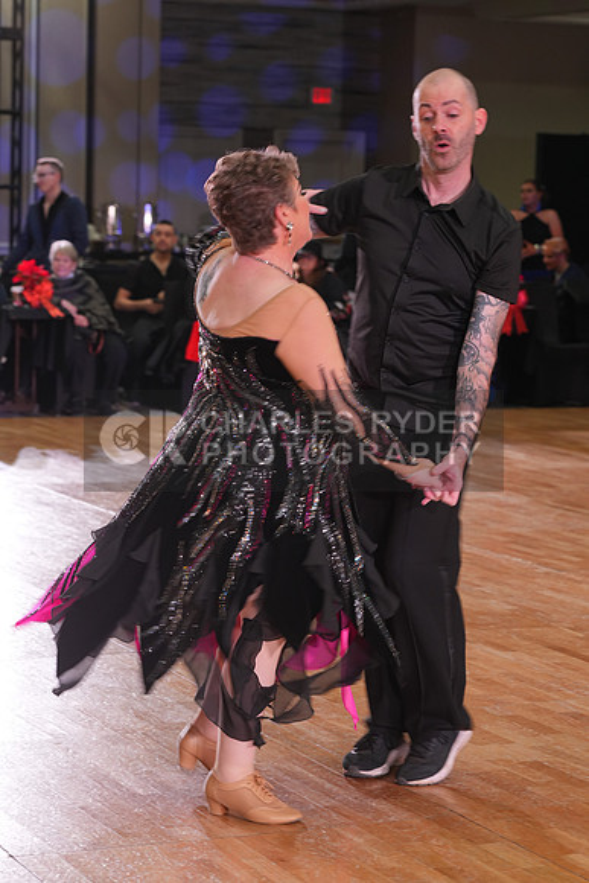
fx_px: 2305
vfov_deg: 21.7
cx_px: 294
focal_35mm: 94
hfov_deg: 14.6
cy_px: 442
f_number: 5
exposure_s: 1/60
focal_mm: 94
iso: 640
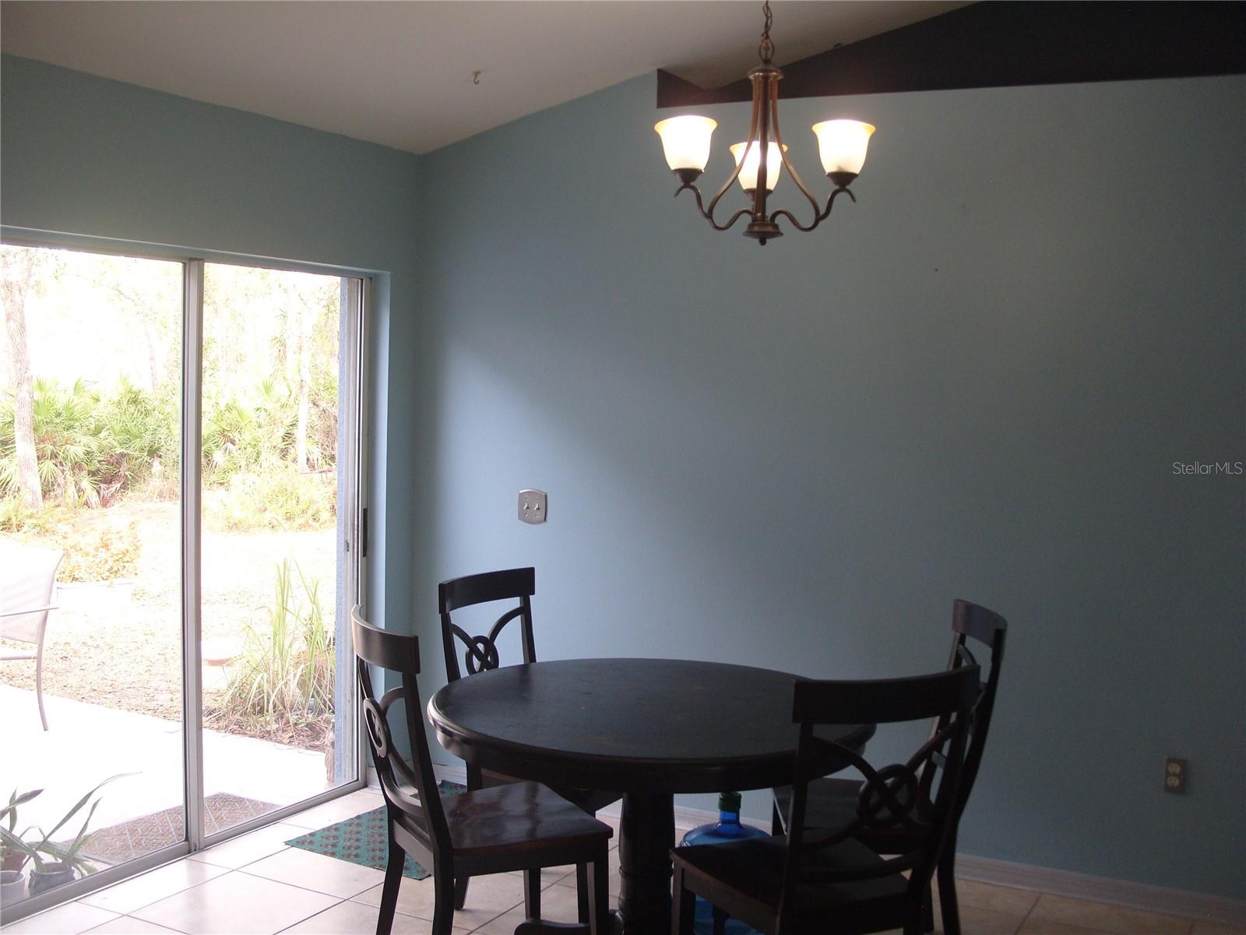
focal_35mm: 35
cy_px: 468
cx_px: 623
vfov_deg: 40.7
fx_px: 1260
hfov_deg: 52.6
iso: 100
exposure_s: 1/60
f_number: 2.8
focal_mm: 7.8
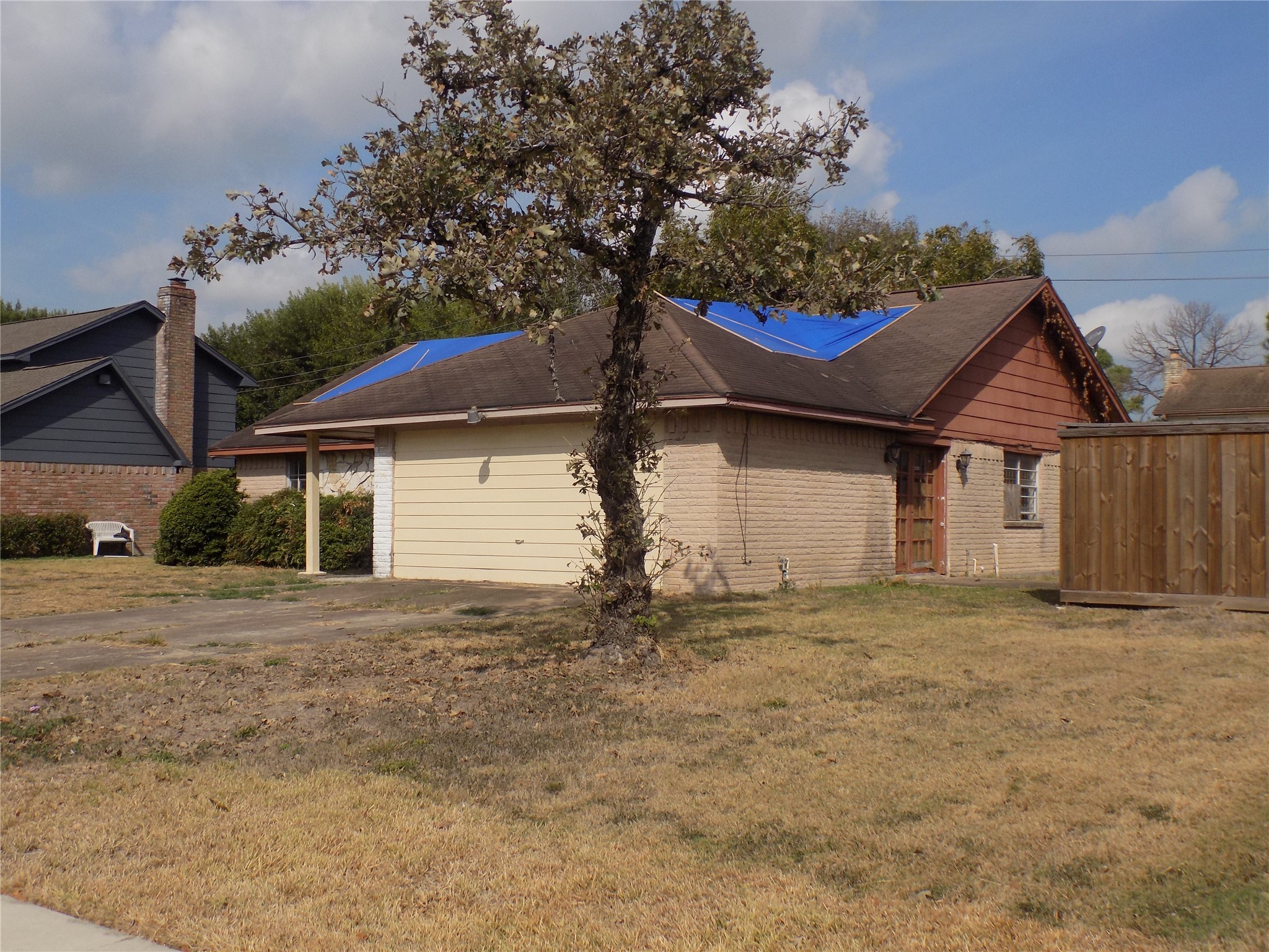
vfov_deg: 38.7
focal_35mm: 37
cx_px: 634
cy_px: 476
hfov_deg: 50.1
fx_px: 1356
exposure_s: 1/200
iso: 80
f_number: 11.2
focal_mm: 6.6
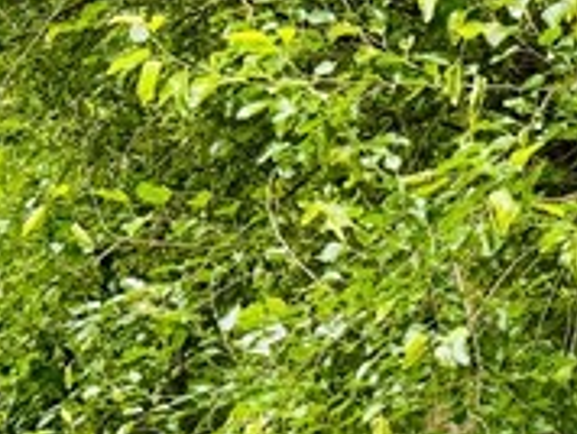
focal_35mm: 138
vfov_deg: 10.4
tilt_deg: -9.3
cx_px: 1047
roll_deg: +0.2
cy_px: 632
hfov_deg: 12.9
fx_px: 2303
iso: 80
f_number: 1.78
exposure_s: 1/301
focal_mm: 6.76
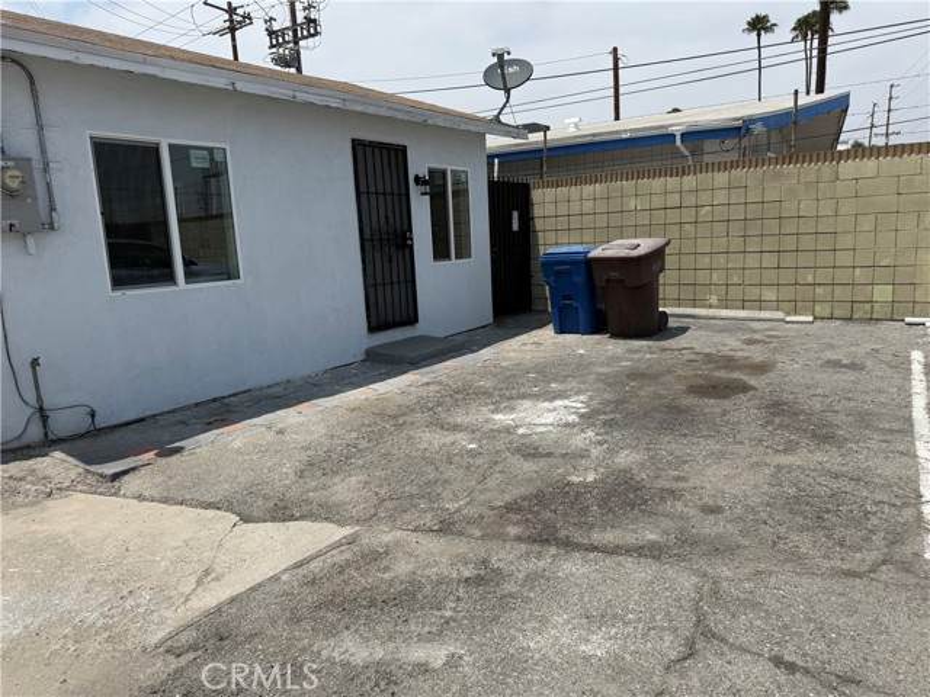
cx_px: 465
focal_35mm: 24
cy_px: 348
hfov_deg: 71.6
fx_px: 645
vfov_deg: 56.8
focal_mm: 6.76
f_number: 1.78
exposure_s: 1/7353
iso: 80
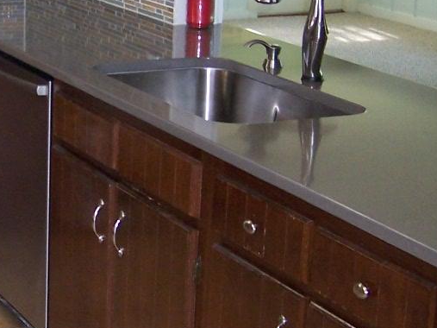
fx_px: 1275
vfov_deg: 14.6
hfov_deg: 18.8
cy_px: 98
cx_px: -31
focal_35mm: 101
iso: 140
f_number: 2.8
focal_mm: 5.5
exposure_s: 1/60
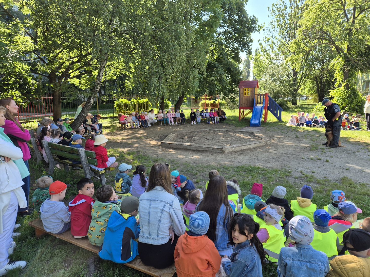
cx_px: 185
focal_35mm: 23
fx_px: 246
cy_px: 138
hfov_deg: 73.9
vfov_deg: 58.9
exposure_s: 1/323
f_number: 1.8
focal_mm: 5.4
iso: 25
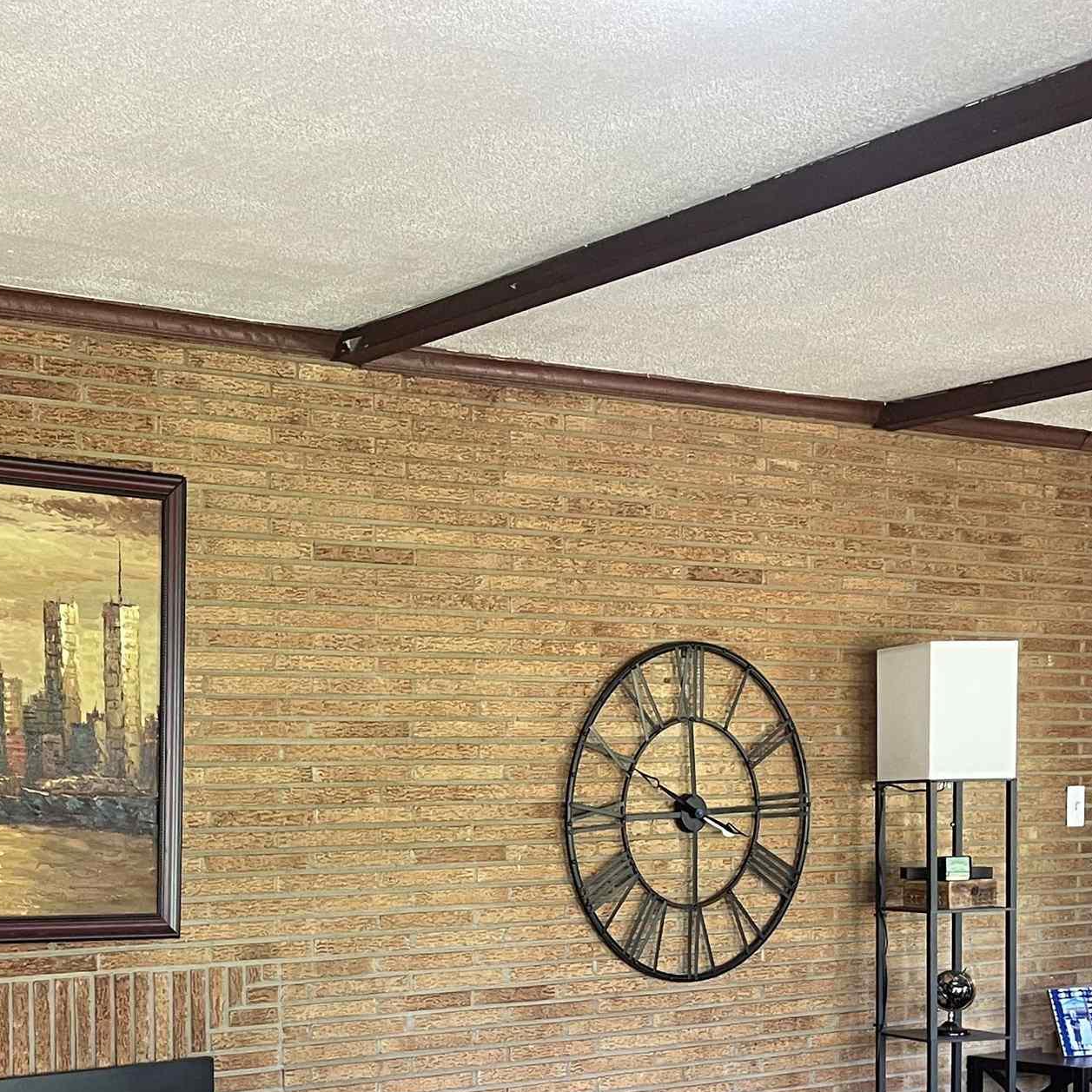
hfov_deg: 30.6
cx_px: 167
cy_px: 957
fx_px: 1927
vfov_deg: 30.4
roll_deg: +1.4
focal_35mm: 54
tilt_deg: -5.4
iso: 250
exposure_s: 1/60
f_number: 1.6
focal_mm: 5.1
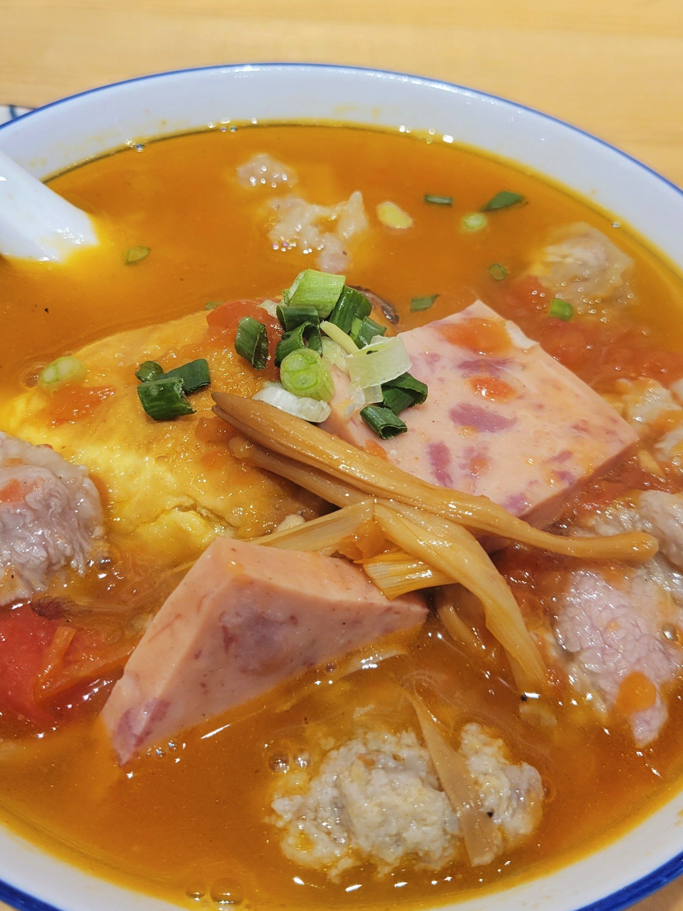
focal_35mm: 32
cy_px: 455
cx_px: 311
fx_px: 842
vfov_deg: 56.8
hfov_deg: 44.1
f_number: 1.8
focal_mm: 5.4
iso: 64
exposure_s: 1/100
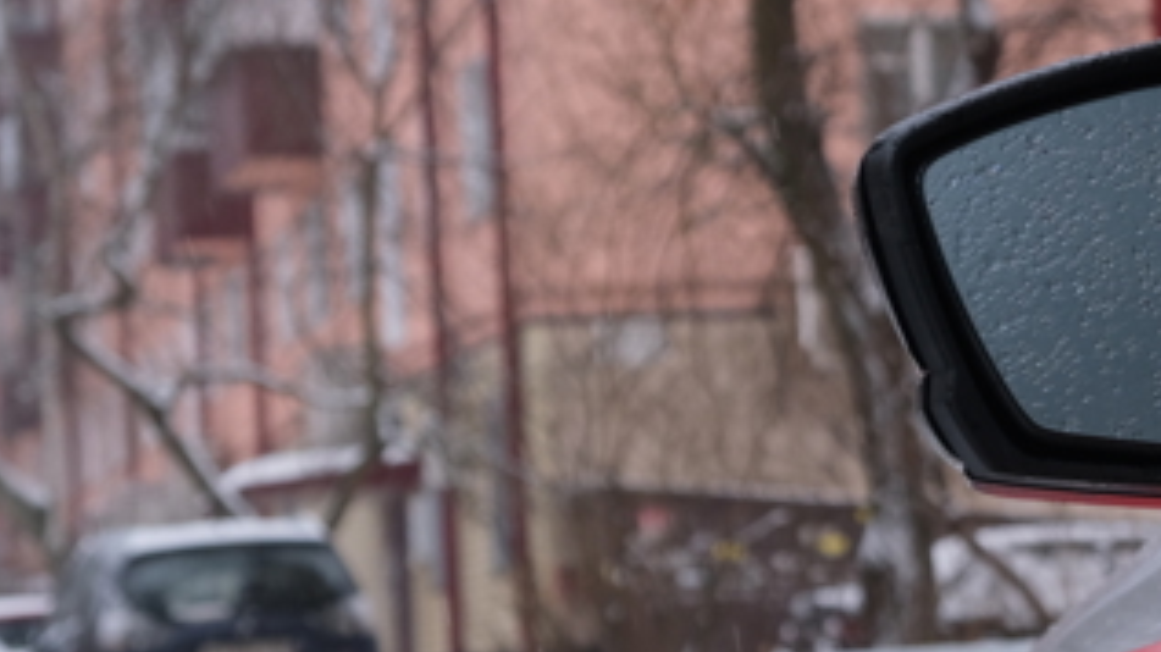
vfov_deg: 9.0
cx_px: 1168
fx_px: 4123
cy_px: 311
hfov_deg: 15.7
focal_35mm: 134
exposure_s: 1/150
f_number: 5.6
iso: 320
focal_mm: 35.8
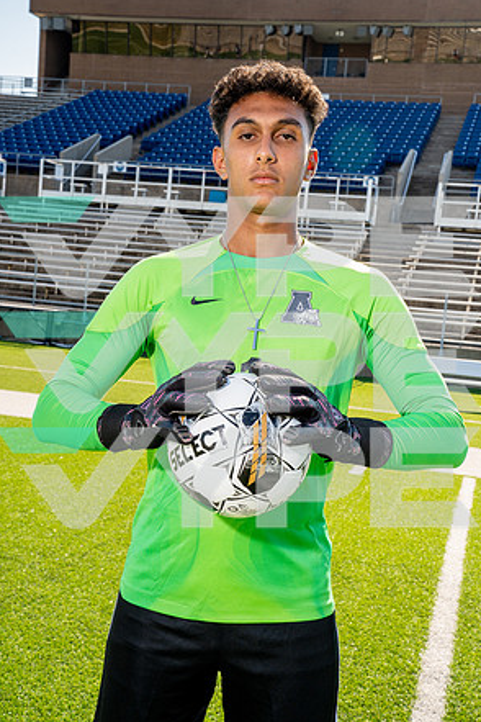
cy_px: 363
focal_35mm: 48
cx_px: 240
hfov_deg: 28.1
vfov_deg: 41.1
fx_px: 962
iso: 320
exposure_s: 1/250
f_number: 10
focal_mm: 47
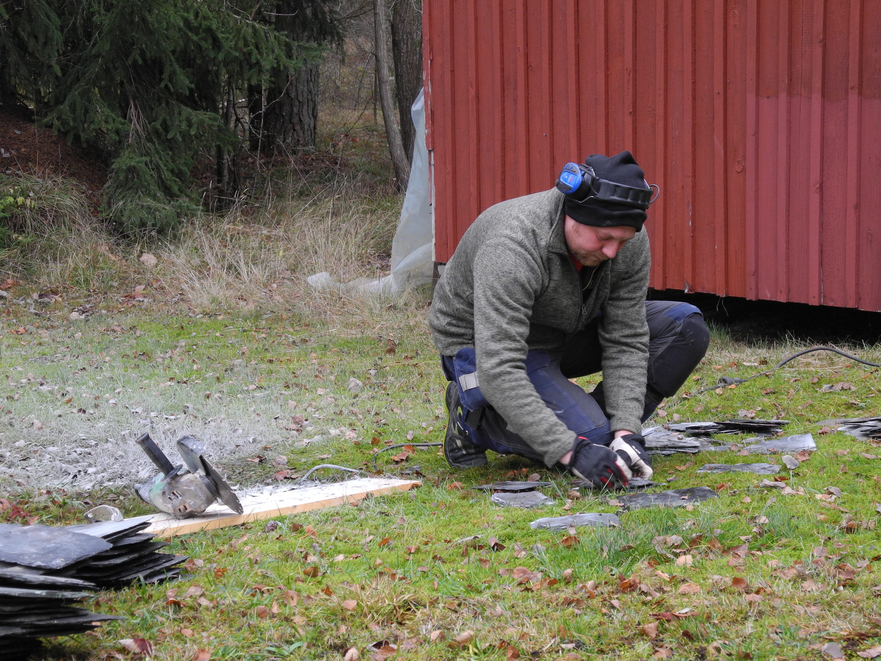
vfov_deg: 17.4
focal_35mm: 85
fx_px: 2163
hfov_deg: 23.0
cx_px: 440
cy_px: 330
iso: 100
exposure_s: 1/50
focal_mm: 18.1
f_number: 4
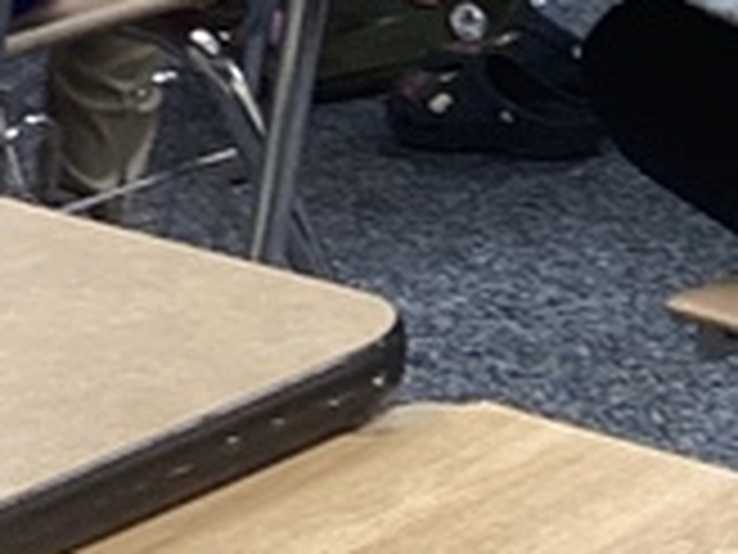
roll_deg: -0.8
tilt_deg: -8.4
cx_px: 1300
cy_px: -586
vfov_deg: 7.4
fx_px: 4115
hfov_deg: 9.8
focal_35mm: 193
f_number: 2.4
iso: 160
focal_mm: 3.3
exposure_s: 1/50
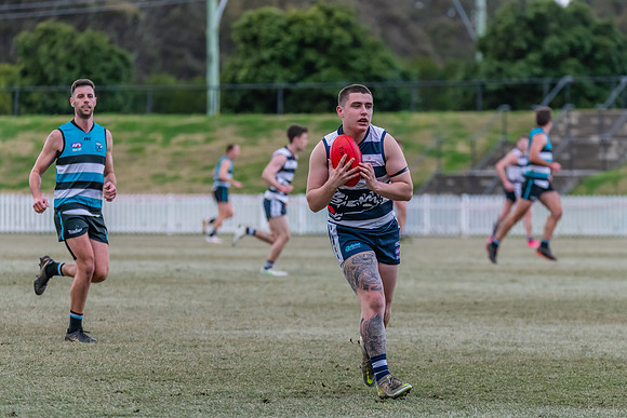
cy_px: 203
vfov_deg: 4.6
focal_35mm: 296
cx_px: 323
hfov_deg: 7.0
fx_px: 5163
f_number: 5.6
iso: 2800
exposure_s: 1/1600
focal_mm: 280
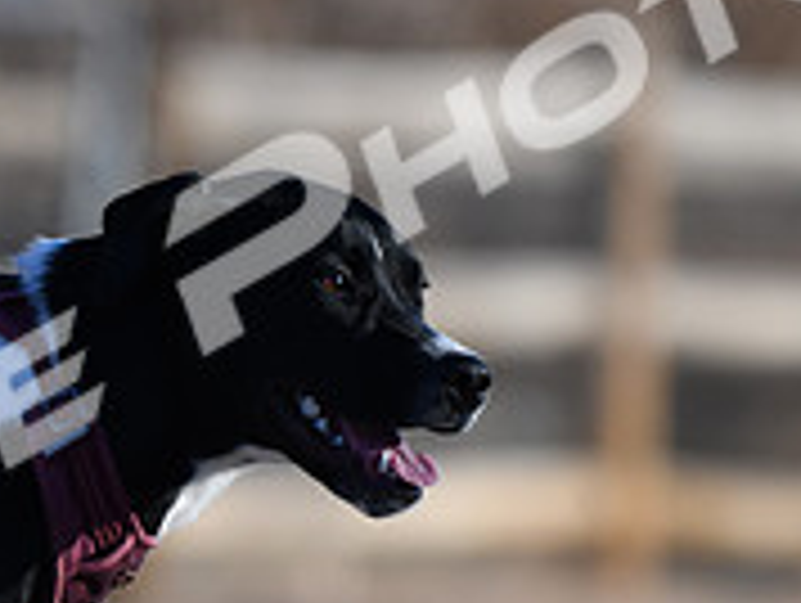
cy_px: 421
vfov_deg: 1.6
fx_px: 21781
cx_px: -81
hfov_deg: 2.1
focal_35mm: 940
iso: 200
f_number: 2.8
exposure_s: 1/4000
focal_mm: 200
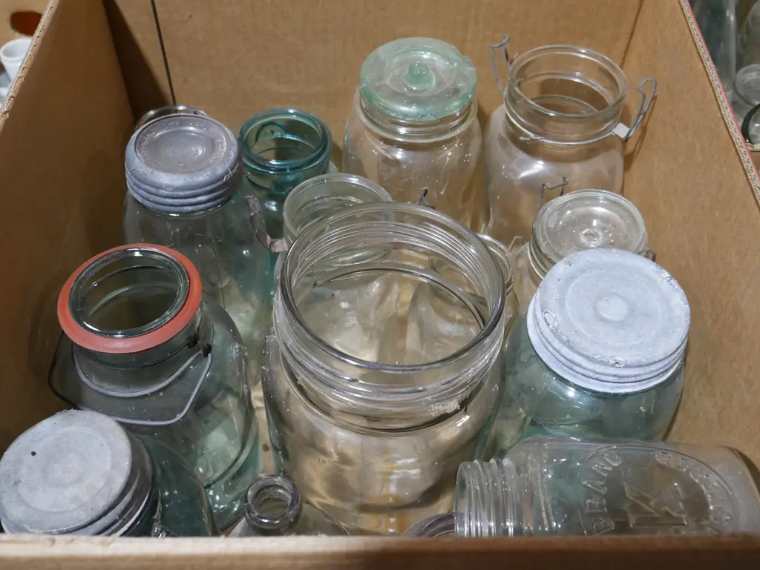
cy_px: 285
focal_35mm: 38
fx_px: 835
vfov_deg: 37.8
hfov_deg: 49.0
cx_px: 380
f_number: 5
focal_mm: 19
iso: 640
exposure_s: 1/60
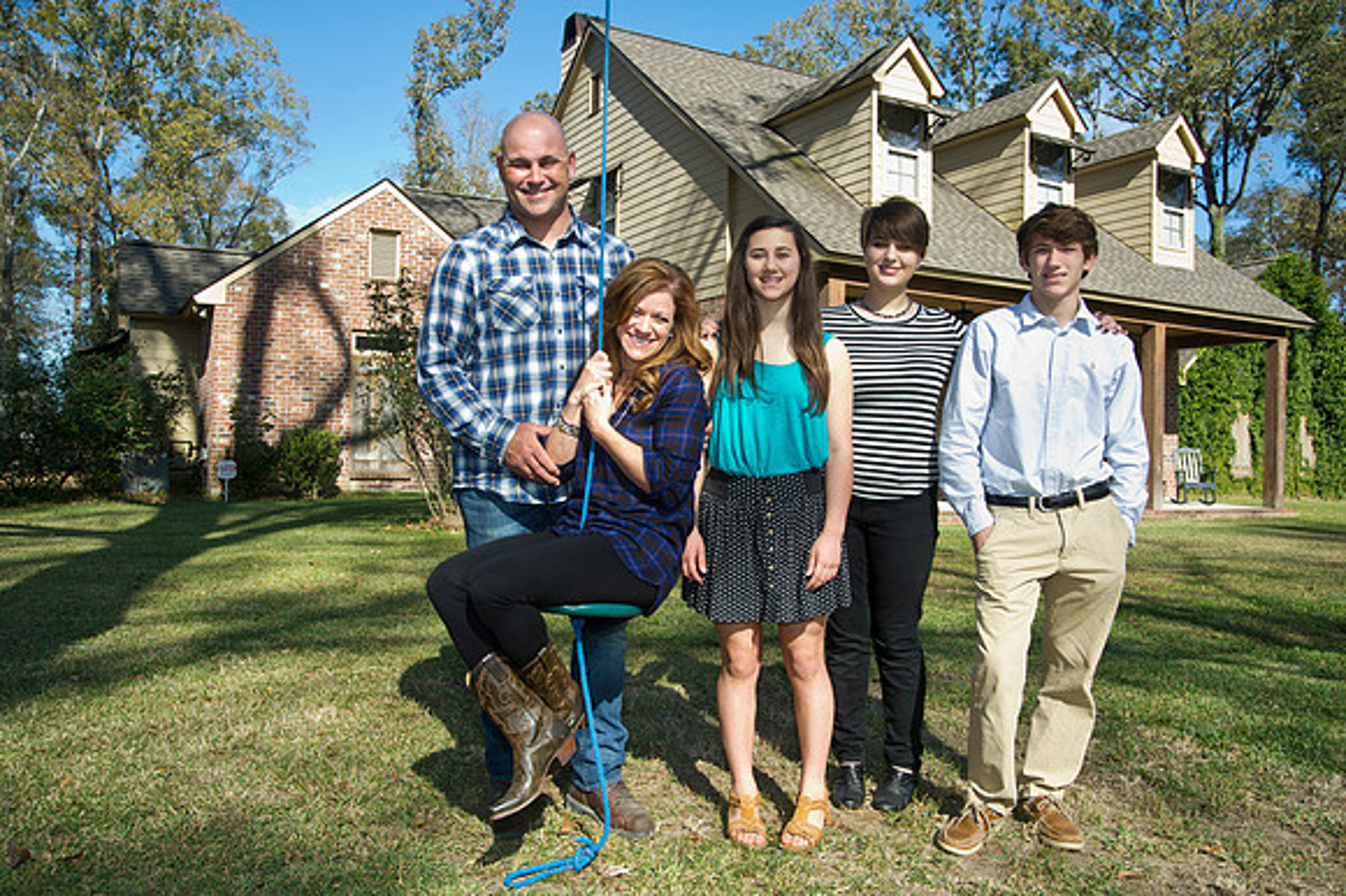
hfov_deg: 62.0
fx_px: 1121
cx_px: 673
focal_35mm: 30
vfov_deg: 43.6
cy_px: 448
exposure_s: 1/250
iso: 400
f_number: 9
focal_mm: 30
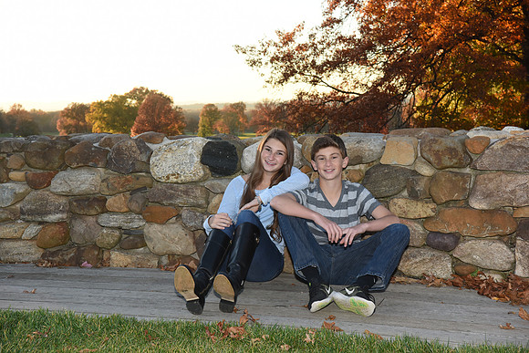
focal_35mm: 55
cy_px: 176
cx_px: 264
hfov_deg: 36.2
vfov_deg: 24.6
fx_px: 808
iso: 640
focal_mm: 55
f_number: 9
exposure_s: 1/200
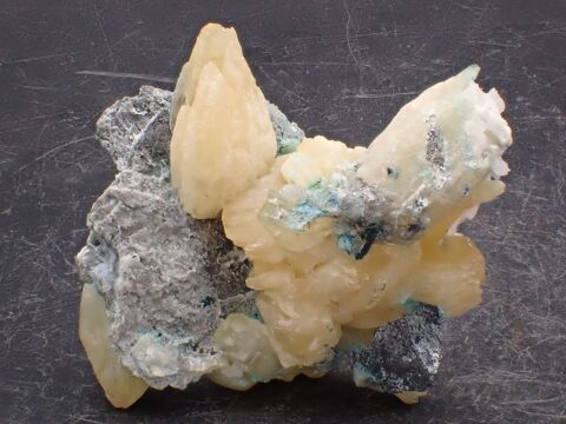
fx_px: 1635
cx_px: 283
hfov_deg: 19.6
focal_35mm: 100
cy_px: 212
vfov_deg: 14.8
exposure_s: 1/400
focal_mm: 18
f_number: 6.3
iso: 640
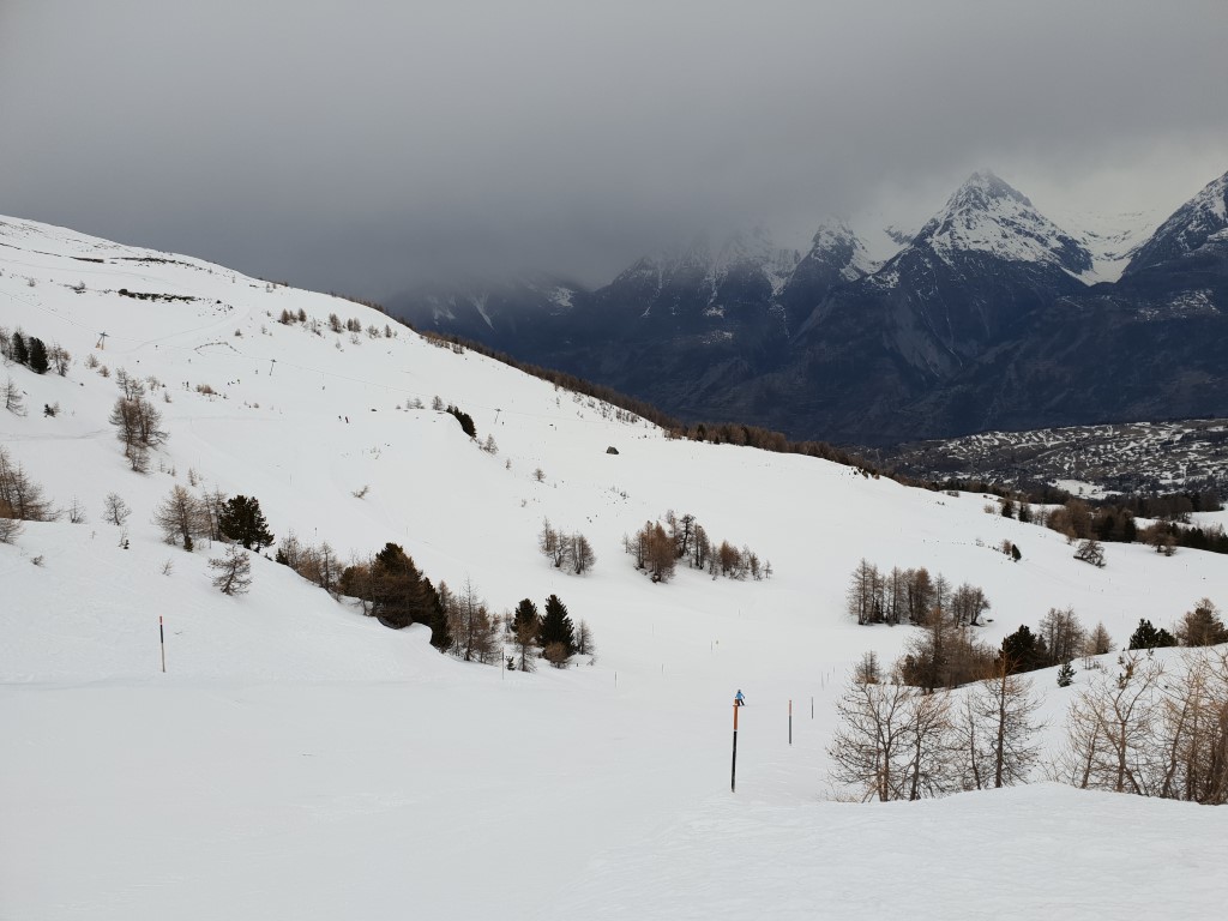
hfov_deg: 67.3
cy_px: 460
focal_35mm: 26
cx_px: 614
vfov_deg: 53.1
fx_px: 922
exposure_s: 1/1623
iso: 50
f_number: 2.4
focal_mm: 4.3
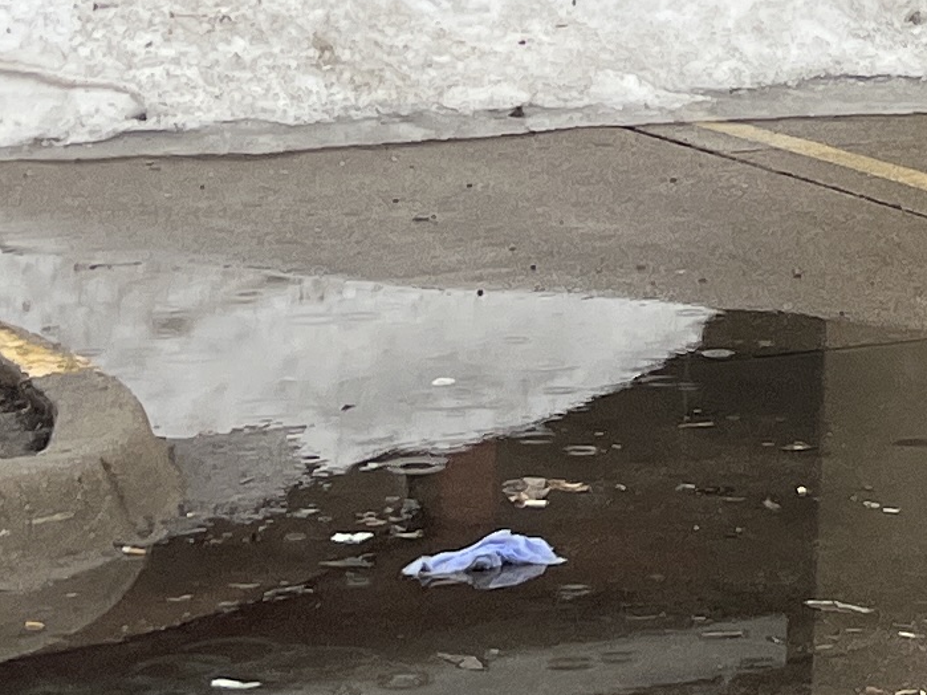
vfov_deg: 8.9
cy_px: -1020
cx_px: 1440
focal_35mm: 150
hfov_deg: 12.4
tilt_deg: +8.9
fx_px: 4016
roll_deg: -0.2
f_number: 1.6
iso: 50
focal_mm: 5.1
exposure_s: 1/618
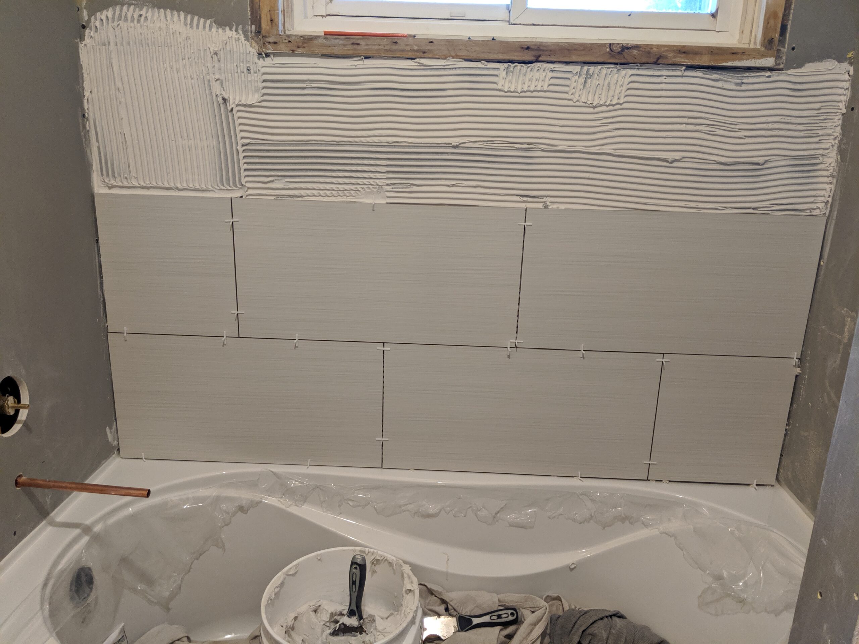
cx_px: 430
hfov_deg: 65.3
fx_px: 670
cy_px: 322
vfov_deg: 51.4
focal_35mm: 27
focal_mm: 4.44
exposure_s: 1/60
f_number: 1.8
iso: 278
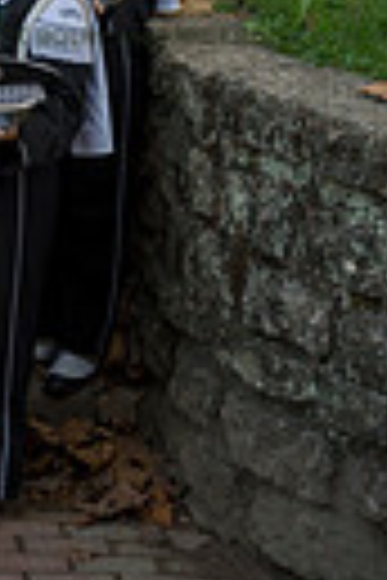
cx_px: -261
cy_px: -396
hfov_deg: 7.4
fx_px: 2935
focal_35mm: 182
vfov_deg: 10.7
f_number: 4
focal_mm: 52
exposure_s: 1/200
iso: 125
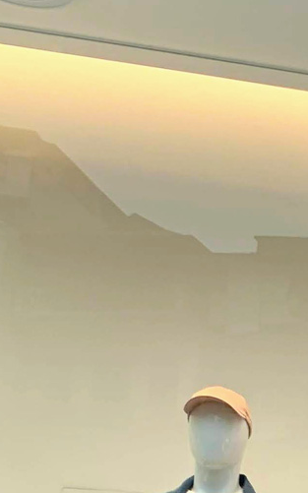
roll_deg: -1.2
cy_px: 727
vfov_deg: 17.2
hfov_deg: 9.6
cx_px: 878
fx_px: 1478
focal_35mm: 110
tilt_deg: +4.4
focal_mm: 4.25
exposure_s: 1/228
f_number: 1.8
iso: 25
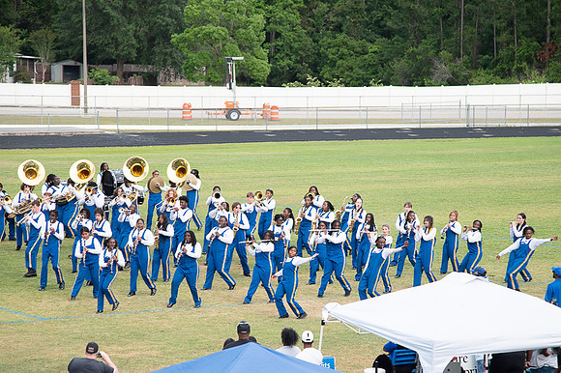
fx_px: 2353
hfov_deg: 13.6
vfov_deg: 9.1
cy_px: 256
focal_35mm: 151
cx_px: 284
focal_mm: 110
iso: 100
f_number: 4
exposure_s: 1/200
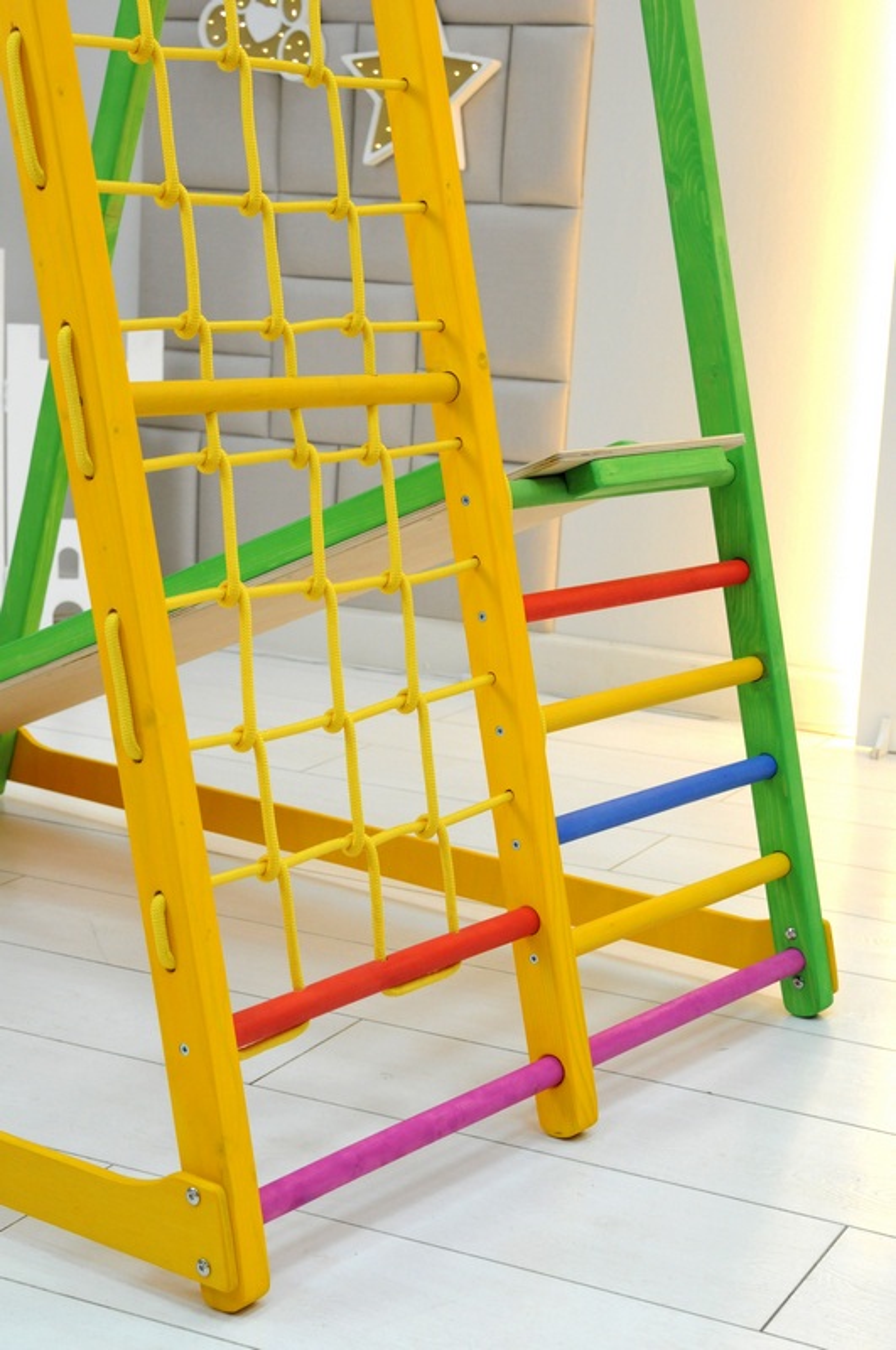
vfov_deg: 30.6
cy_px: 675
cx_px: 448
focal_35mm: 66
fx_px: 2471
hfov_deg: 20.6
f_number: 5.6
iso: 1000
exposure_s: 1/60
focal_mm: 44
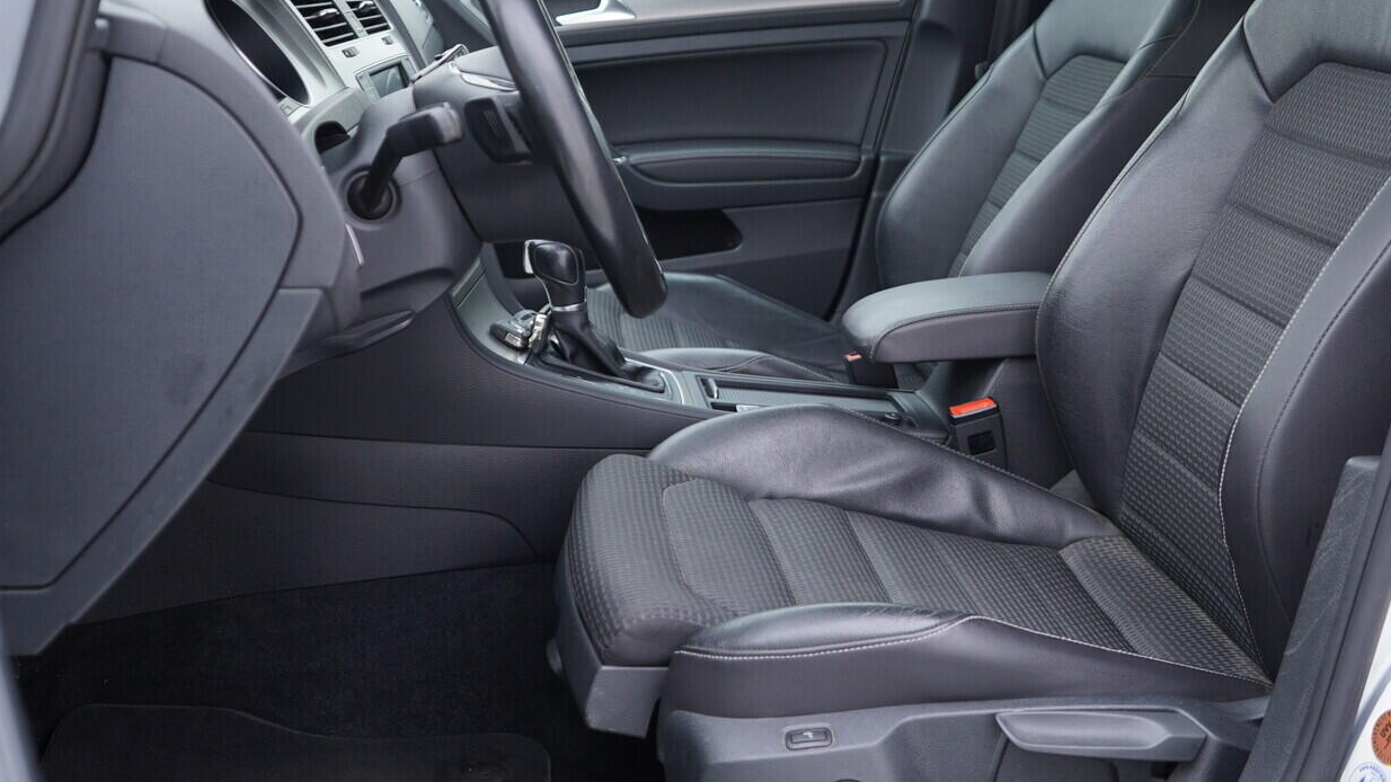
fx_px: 1623
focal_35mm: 44
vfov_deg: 26.9
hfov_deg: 46.4
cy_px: 257
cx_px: 741
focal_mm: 24
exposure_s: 1/40
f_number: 2.8
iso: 200
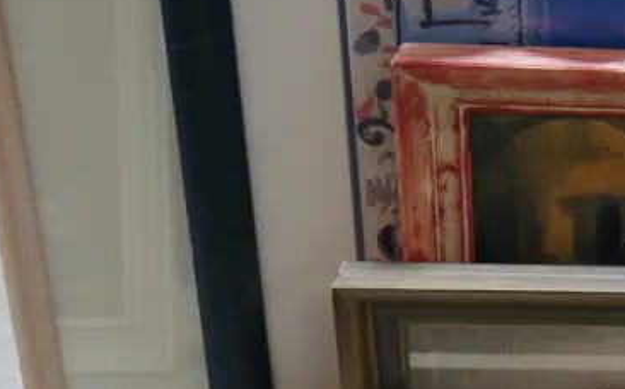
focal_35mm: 101
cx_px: 774
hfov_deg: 19.3
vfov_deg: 12.6
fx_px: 1719
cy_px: 467
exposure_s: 1/60
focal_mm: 17
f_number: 4
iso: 400
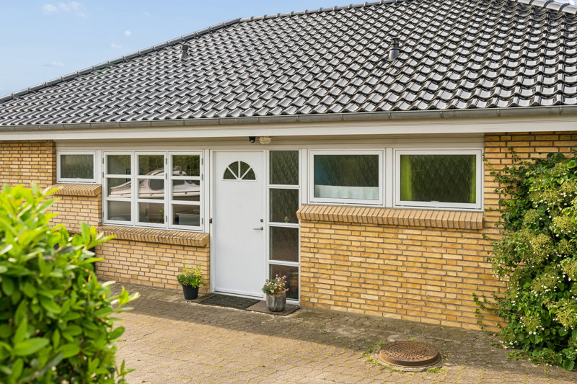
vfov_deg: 40.0
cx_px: 288
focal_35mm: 33
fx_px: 529
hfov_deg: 57.2
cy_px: 192
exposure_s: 1/200
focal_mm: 33
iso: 200
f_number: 8
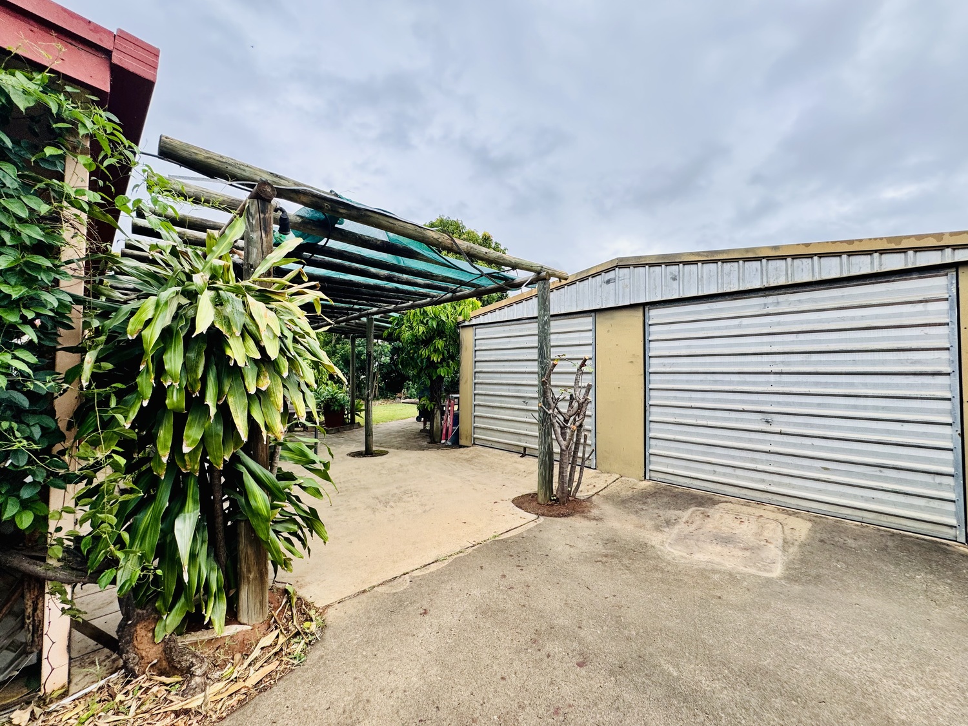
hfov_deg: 102.1
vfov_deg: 85.7
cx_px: 484
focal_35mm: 14
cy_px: 363
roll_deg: +2.4
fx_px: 391
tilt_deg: +4.7
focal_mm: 2.22
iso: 40
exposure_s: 1/317
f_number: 2.2
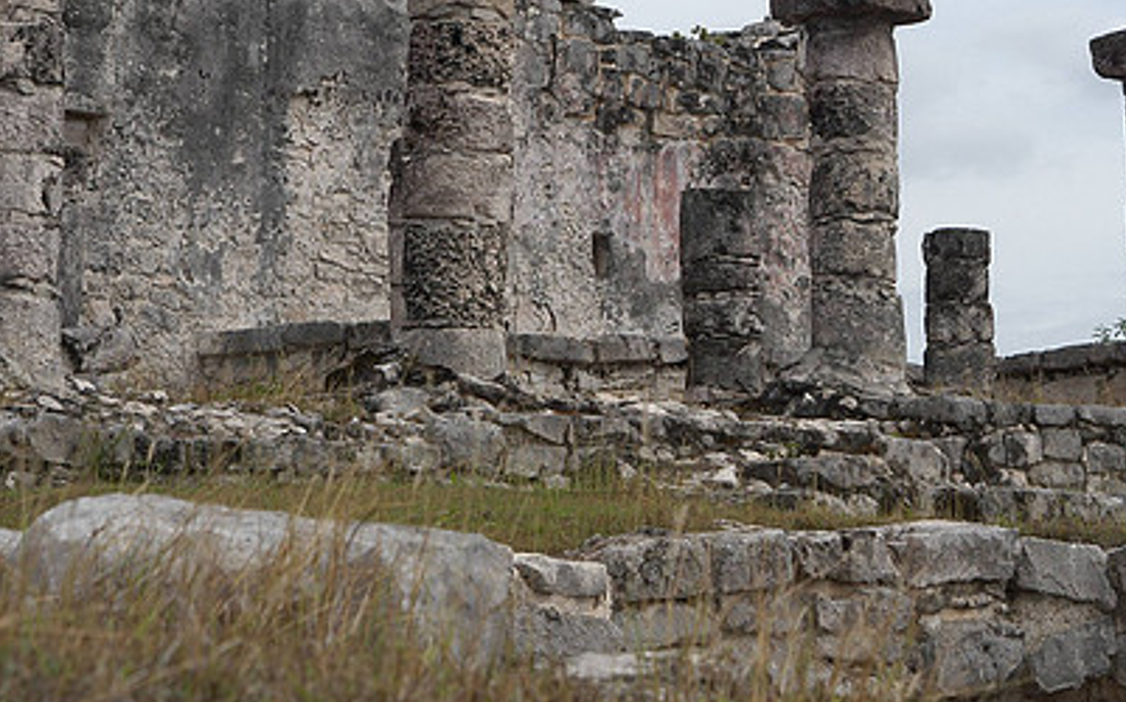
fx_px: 3527
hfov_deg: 18.1
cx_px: 626
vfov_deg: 11.3
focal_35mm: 115
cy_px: 177
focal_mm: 52
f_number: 10
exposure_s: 1/350
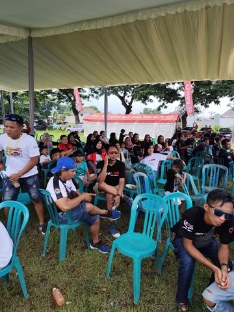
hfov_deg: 58.9
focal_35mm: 23
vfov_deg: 73.9
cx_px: 117
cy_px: 156
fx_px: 207
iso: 50
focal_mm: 6.19
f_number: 1.65
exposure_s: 1/669
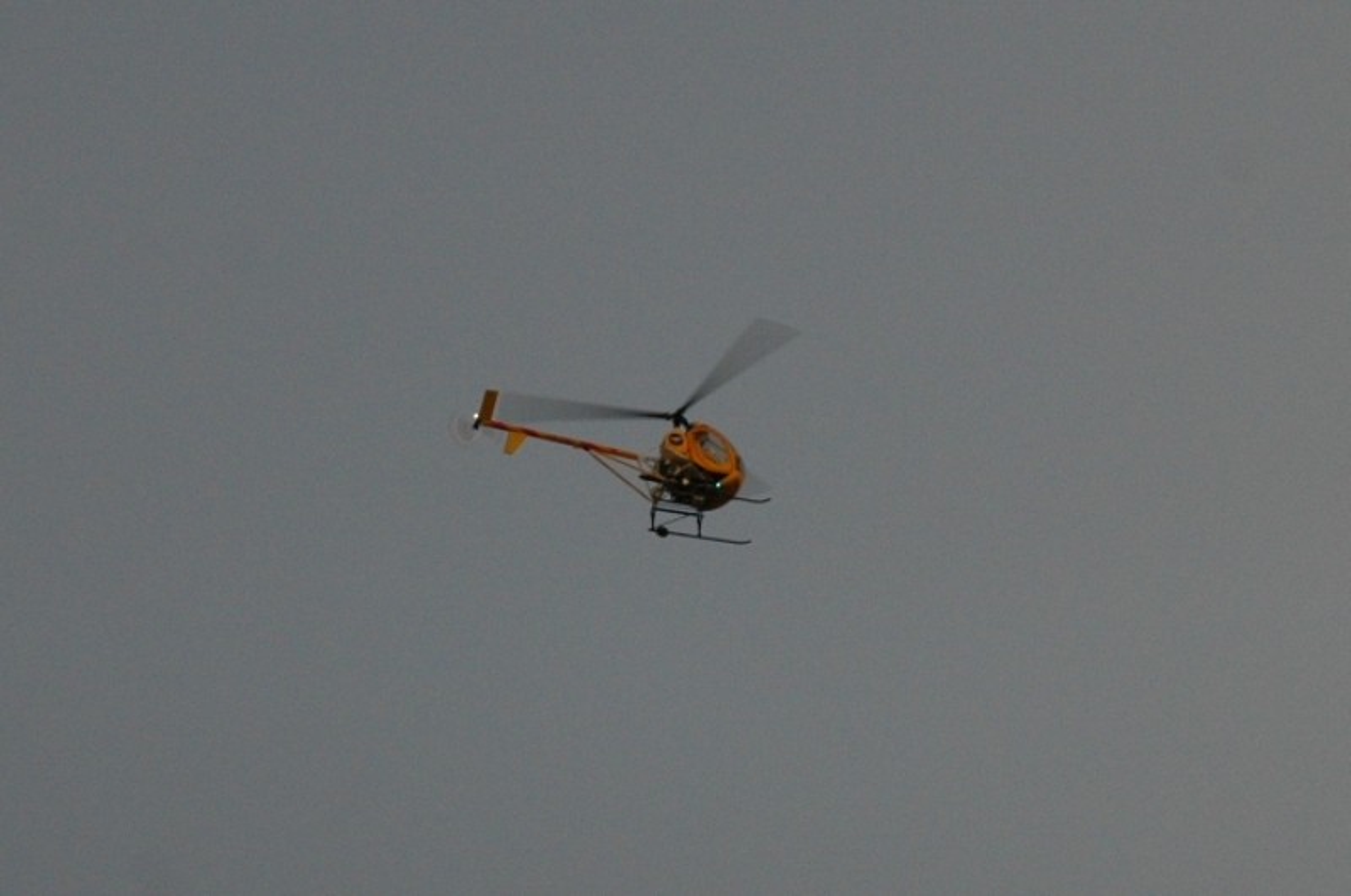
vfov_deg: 13.0
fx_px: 3935
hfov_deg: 19.5
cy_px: 448
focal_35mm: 105
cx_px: 676
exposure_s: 1/160
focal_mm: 70
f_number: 6.3
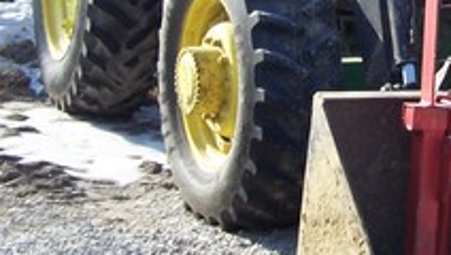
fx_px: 1270
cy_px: -34
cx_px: 411
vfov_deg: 11.3
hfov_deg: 19.7
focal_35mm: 106
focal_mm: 6.3
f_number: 2.8
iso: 80
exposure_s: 1/500
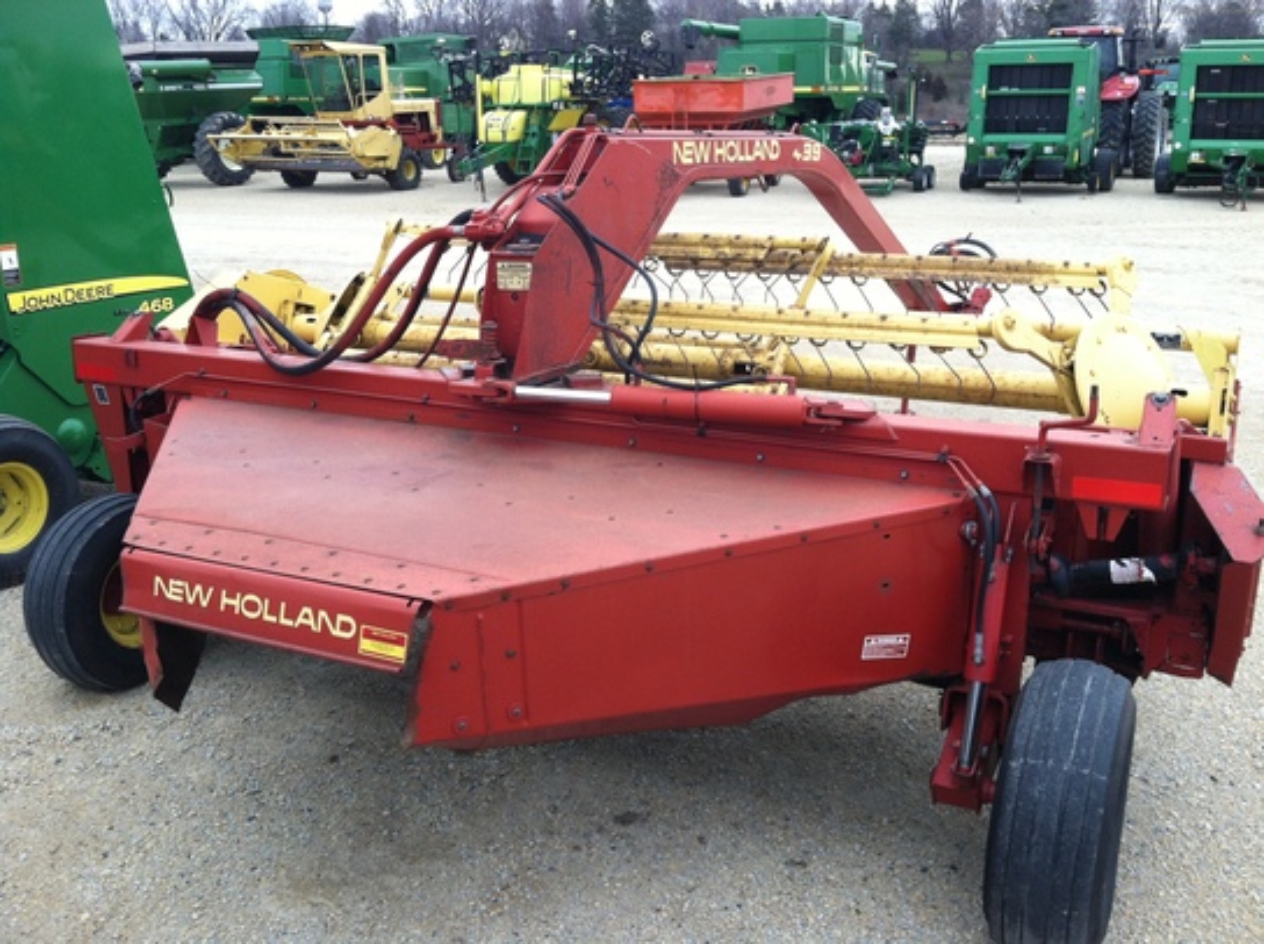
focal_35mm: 35
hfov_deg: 52.7
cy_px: 472
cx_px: 632
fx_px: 1276
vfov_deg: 40.6
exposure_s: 1/60
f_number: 2.8
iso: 100
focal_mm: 3.85
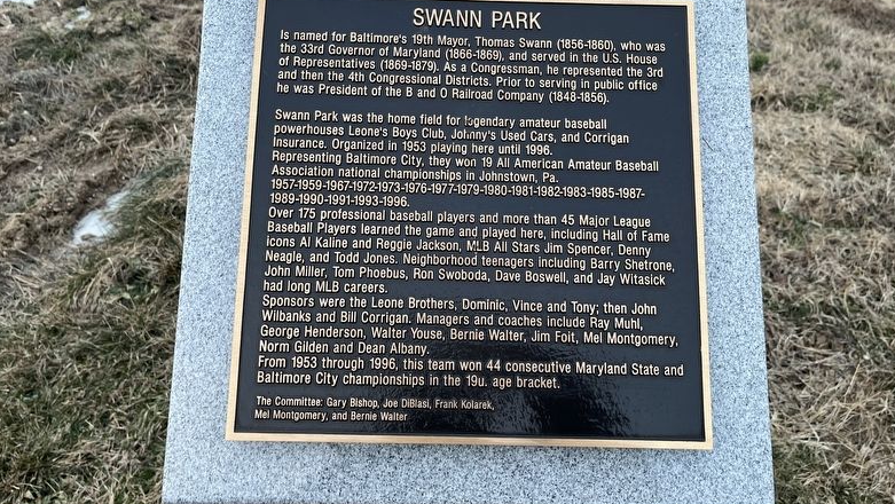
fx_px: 688
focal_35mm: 29
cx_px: 452
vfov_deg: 40.1
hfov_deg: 66.0
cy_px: 216
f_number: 1.6
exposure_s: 1/122
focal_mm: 5.1
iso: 40
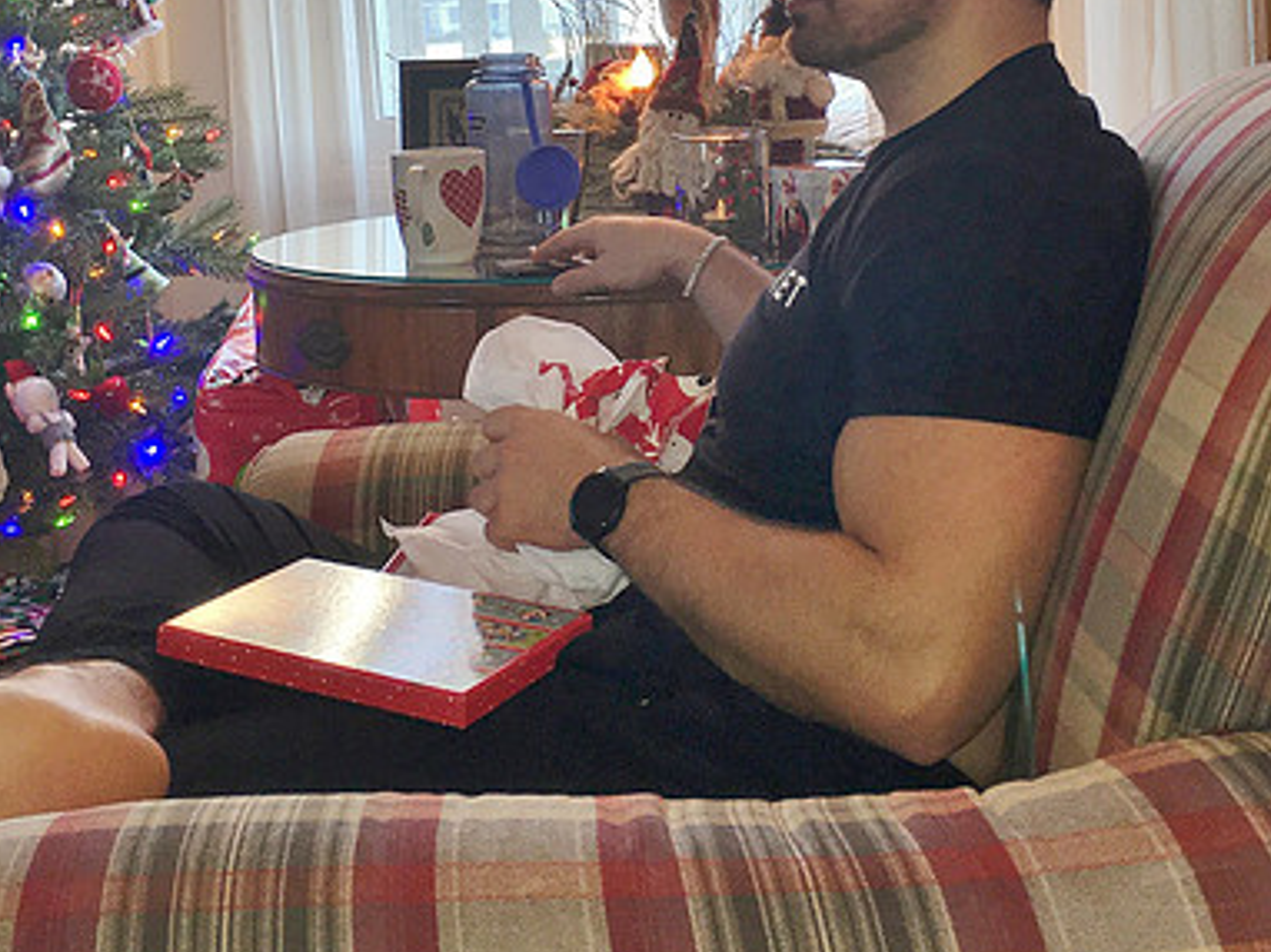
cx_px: 639
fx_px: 1615
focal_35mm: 44
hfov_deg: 43.0
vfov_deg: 32.3
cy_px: 256
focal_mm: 4.15
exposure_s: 1/30
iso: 40
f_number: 2.2
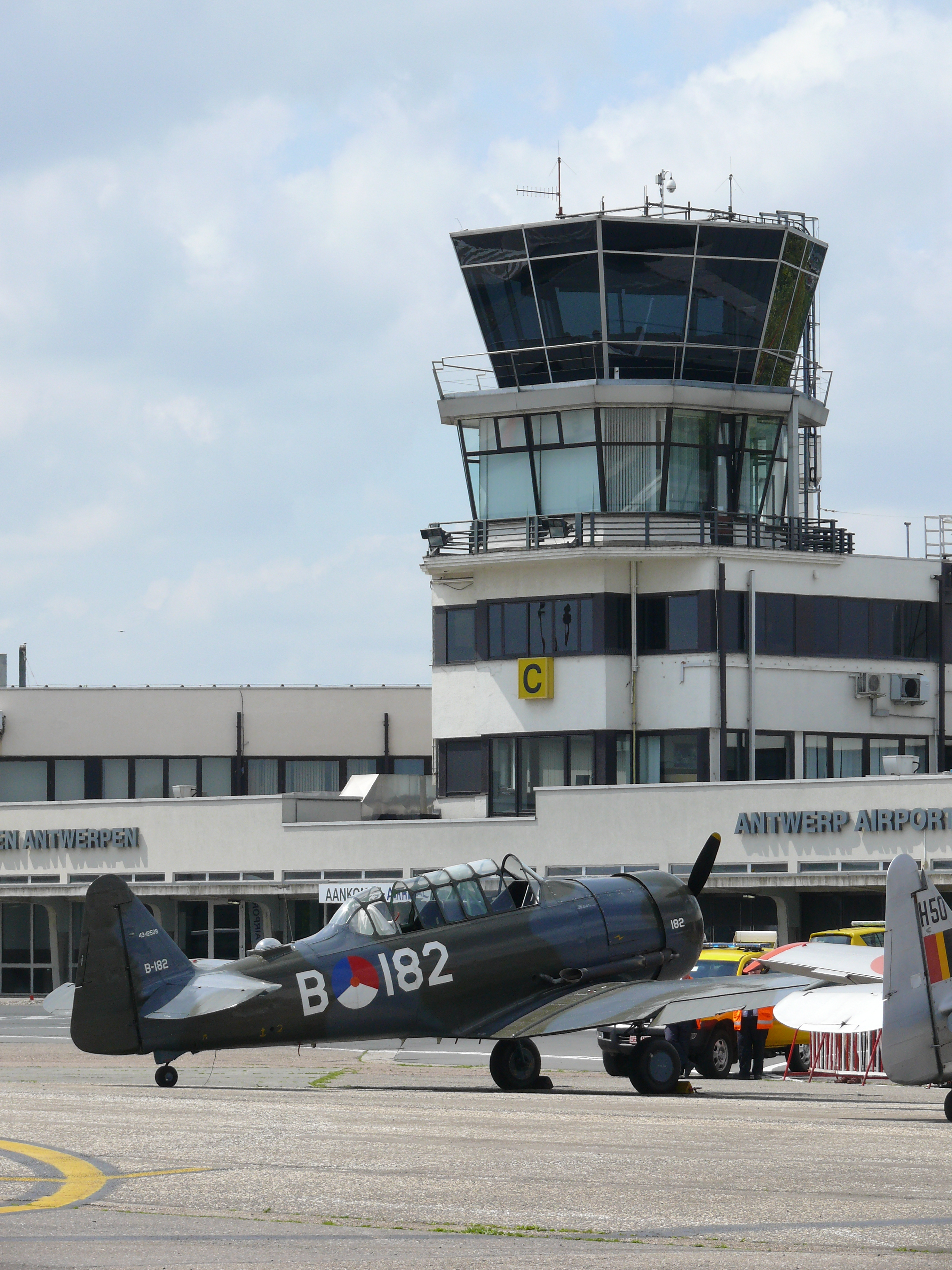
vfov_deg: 11.5
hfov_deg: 8.6
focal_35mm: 172
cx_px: 476
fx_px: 6307
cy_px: 635
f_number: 6.3
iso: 100
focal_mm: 36.3
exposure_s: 1/500
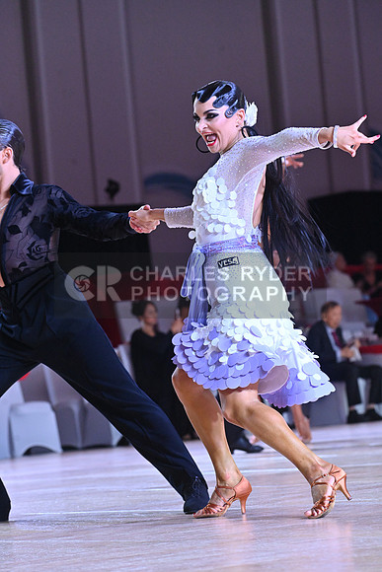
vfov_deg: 13.2
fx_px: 2465
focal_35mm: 155
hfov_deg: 8.9
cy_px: 286
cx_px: 191
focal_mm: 155
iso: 4000
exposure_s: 1/400
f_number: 6.3
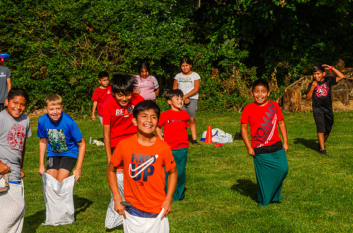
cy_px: 116
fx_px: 1057
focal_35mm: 108
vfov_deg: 12.6
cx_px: 176
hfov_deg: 19.0
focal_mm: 72
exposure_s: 1/320
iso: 100
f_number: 9
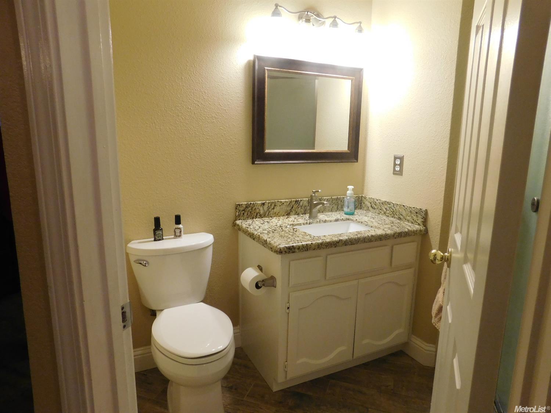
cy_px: 206
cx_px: 276
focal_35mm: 23
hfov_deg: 73.9
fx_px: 366
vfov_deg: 58.9
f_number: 3
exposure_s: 1/30
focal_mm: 4
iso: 280
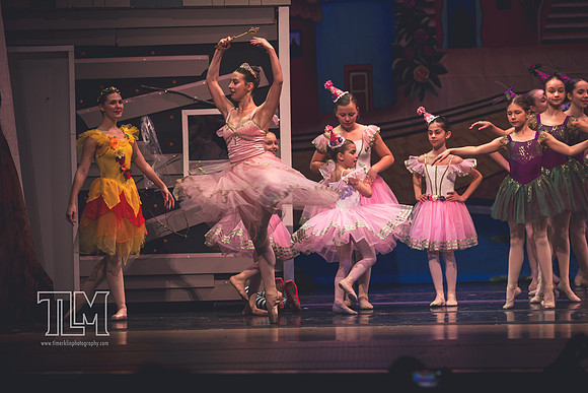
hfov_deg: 8.6
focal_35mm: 240
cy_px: 196
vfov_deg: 5.7
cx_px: 294
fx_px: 3923
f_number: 2.8
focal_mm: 160
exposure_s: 1/250
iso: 720
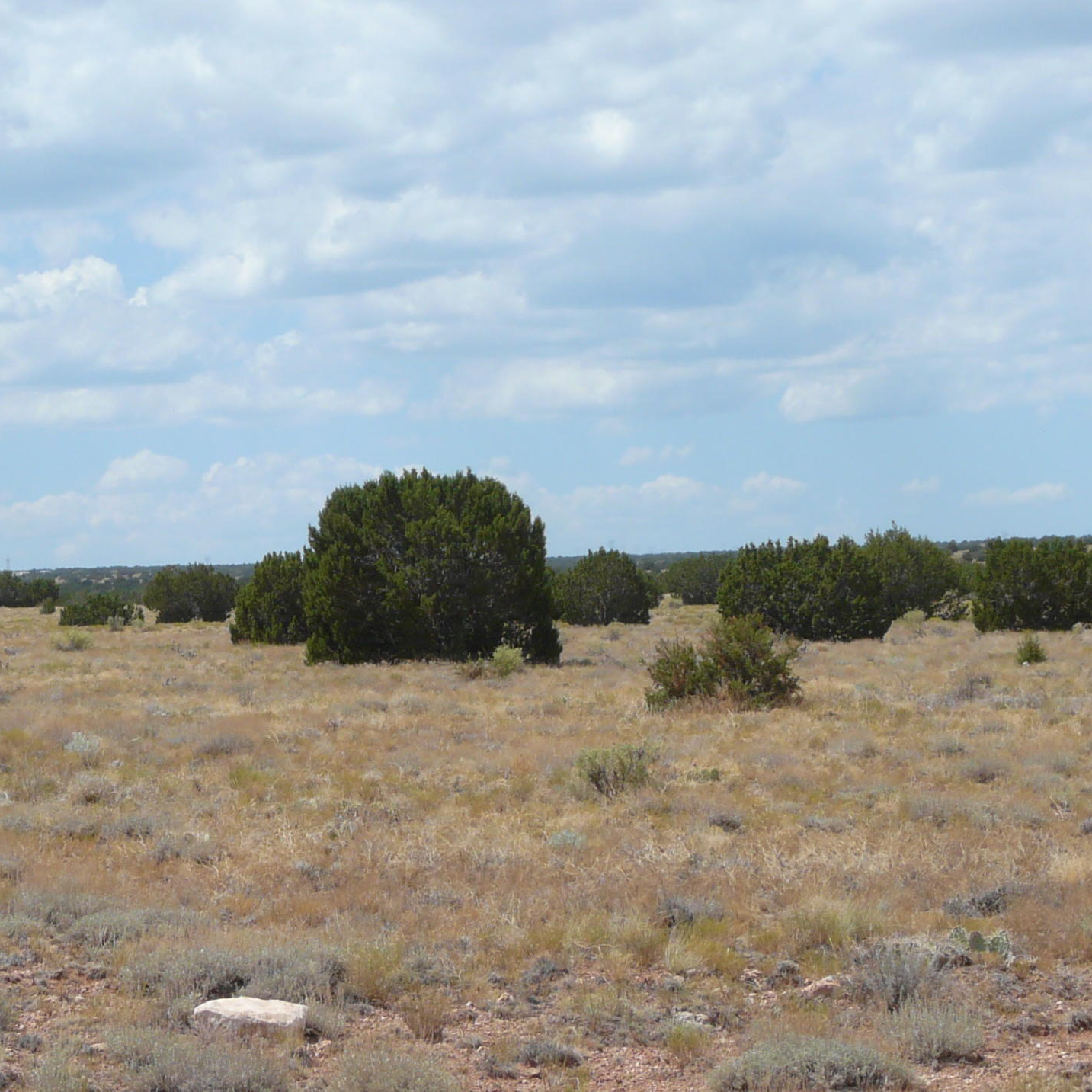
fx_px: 4426
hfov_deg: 14.0
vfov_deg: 14.1
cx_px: 243
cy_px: 619
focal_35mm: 124
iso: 100
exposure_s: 1/640
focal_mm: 11.1
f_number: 5
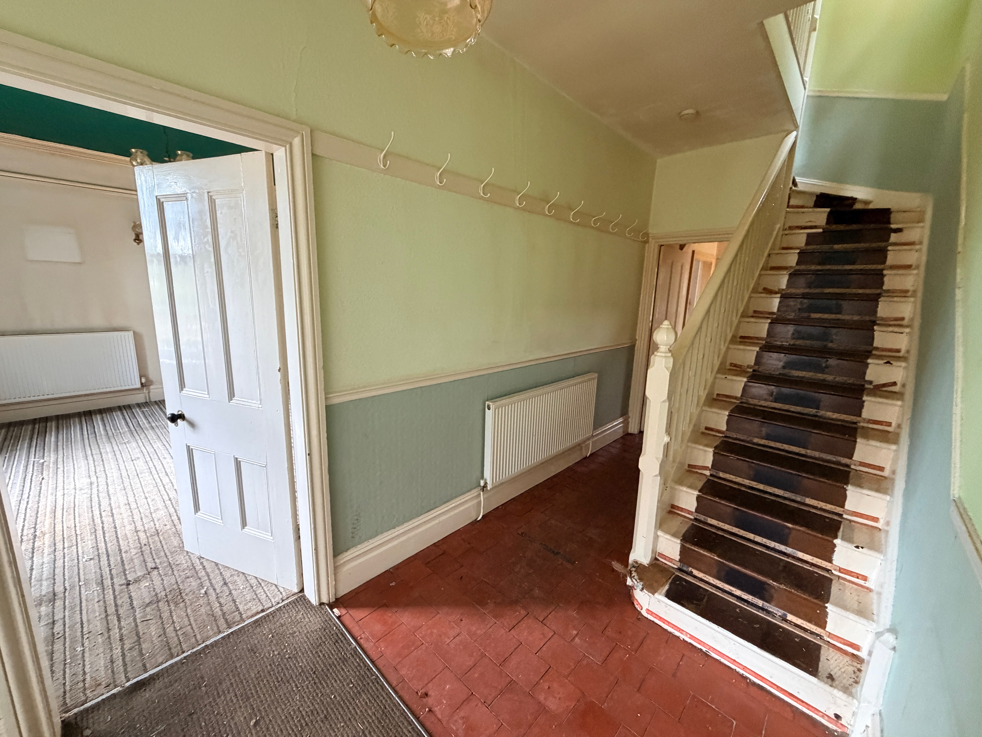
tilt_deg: -11.4
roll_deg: -2.0
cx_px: 491
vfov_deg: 85.7
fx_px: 397
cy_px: 368
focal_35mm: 14
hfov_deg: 102.1
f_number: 2.2
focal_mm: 2.22
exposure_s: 1/60
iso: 500
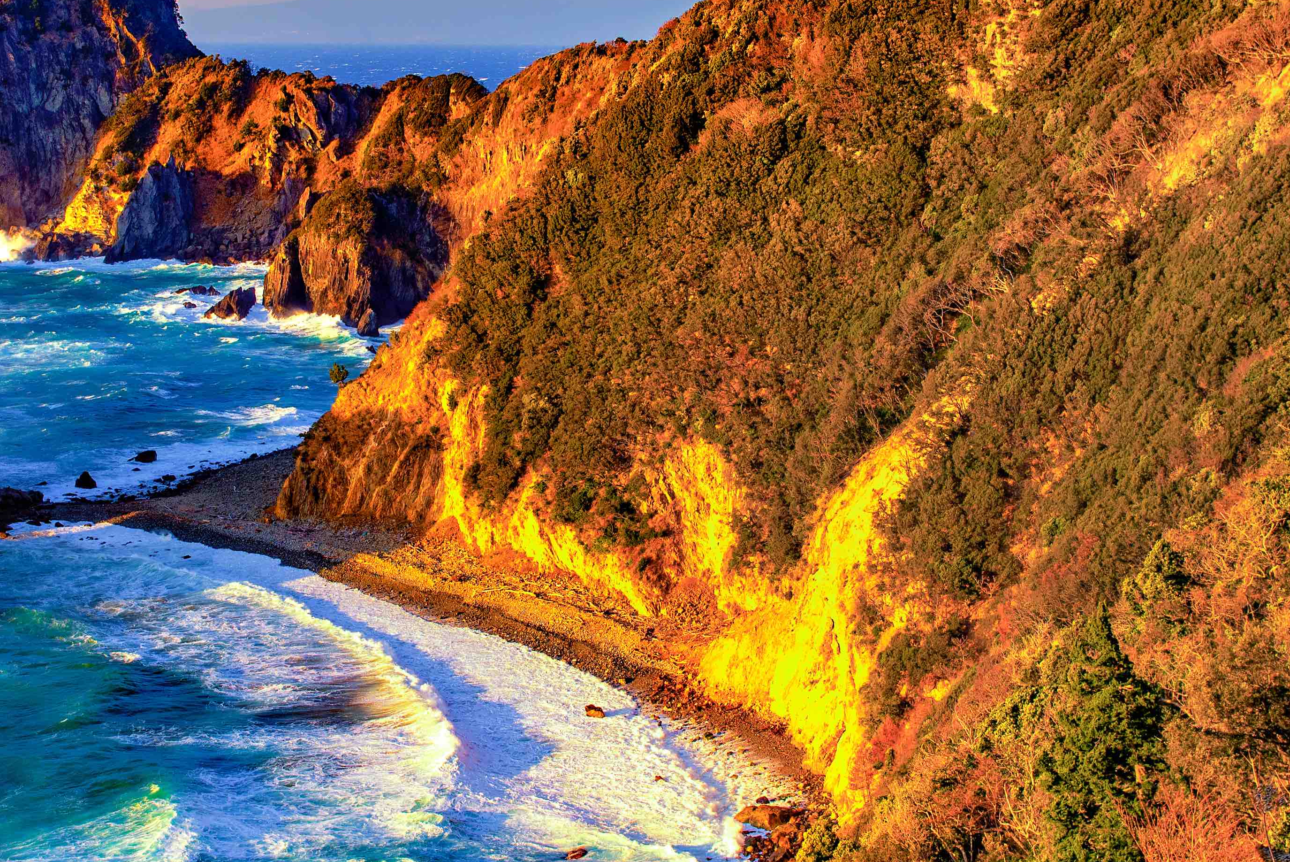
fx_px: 2509
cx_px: 532
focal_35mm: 70
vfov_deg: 19.5
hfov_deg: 28.8
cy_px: 357
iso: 200
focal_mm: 32
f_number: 8
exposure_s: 1/125
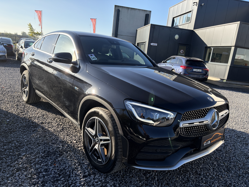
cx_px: 124
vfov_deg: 53.1
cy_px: 94
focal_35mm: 26
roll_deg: -6.3
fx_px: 187
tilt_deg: -8.7
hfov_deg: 67.3
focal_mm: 5.96
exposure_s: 1/1337
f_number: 1.6
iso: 64
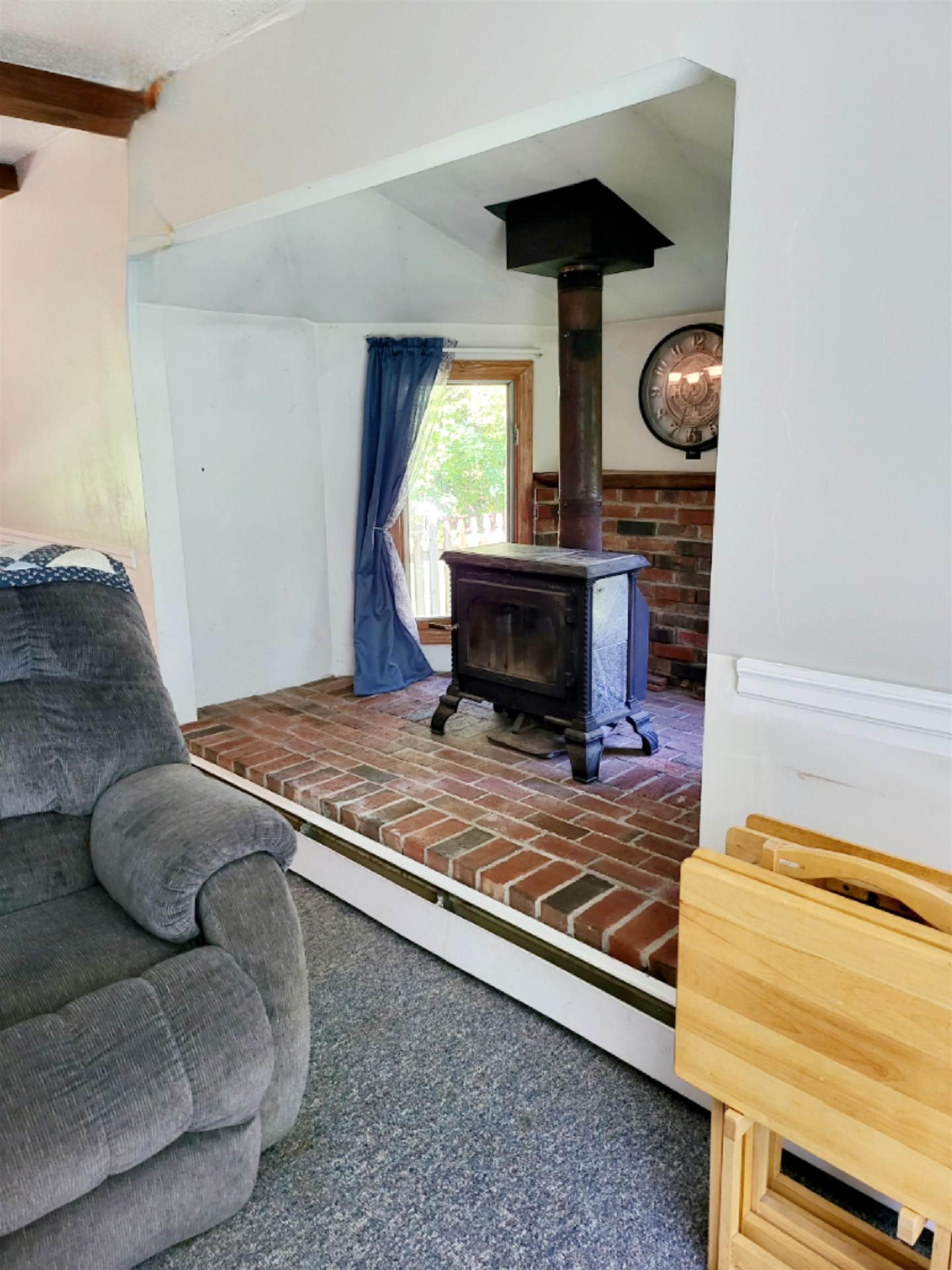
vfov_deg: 71.6
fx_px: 880
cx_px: 476
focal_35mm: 24
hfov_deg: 56.8
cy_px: 635
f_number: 1.8
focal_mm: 5
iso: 320
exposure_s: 1/120
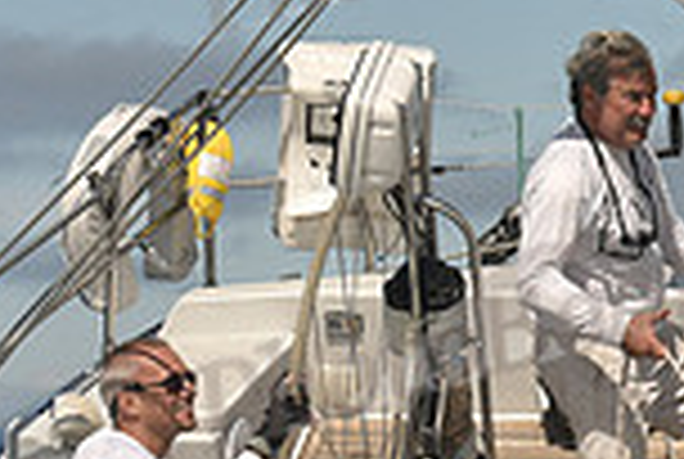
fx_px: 6663
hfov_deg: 5.8
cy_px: 506
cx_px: 1066
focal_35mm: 350
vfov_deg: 3.9
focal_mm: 92
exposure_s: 1/1000
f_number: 9
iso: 320
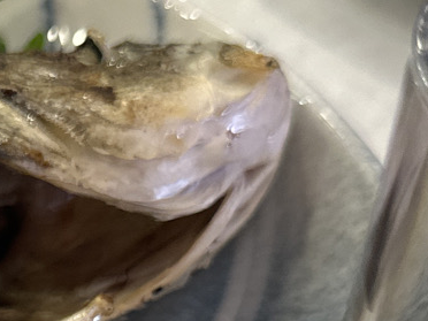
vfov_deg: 10.9
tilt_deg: -47.2
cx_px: -301
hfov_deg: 13.9
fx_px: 1595
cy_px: 541
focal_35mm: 129
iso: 125
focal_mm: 6.86
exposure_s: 1/100
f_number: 1.78
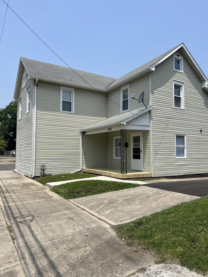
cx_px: 104
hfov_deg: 53.1
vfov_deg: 67.3
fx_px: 208
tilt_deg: +6.9
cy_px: 138
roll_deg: -0.3
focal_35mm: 26
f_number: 1.5
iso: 50
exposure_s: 1/6211
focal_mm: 5.7
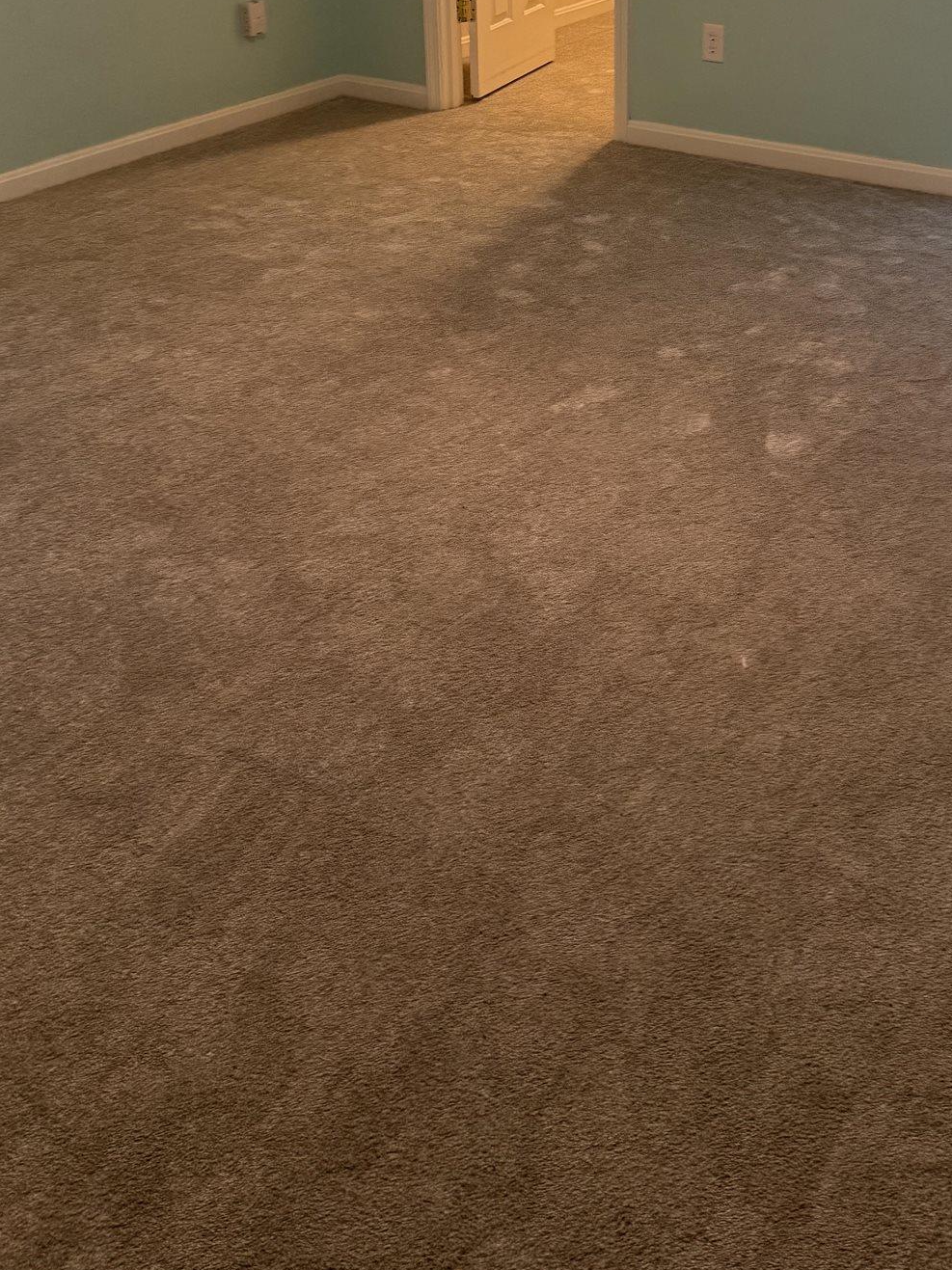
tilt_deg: -18.6
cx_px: 585
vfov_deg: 42.0
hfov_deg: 34.2
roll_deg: +1.4
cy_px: 188
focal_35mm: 42
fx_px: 1541
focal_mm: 6.76
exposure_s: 1/60
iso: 320
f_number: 1.78
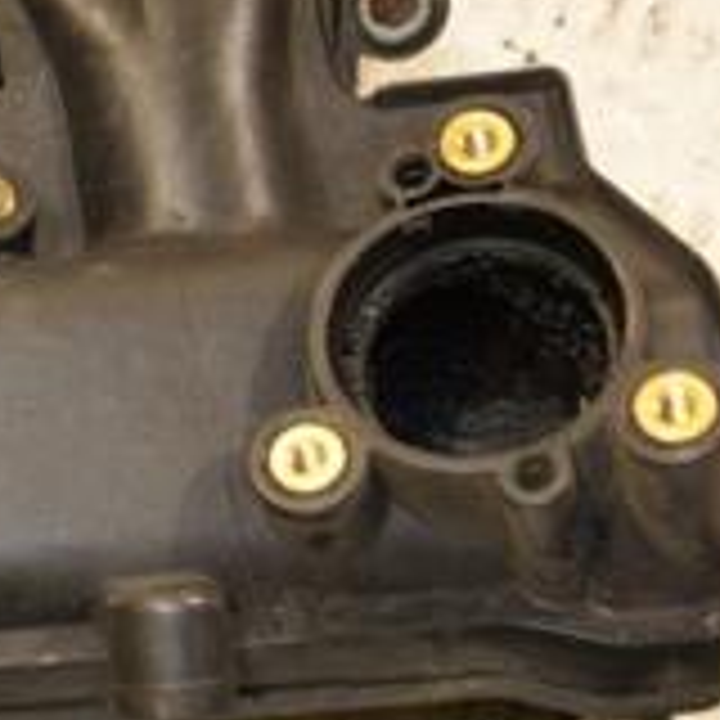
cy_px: 360
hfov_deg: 11.6
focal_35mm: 143
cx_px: -450
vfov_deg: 12.2
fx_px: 3365
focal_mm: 30
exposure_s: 1/200
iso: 800
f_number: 5.6
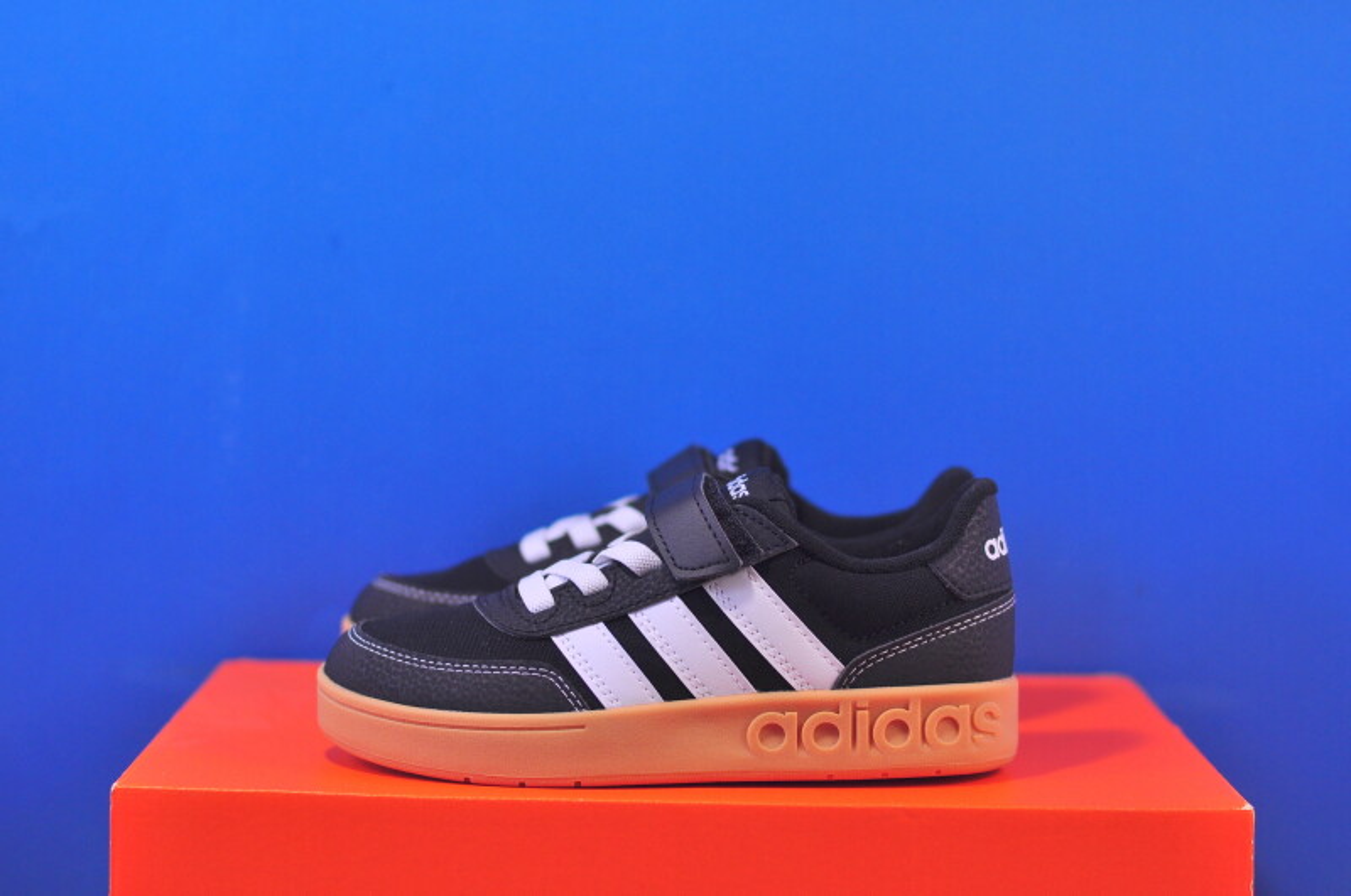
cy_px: 448
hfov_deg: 27.0
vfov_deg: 18.1
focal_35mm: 75
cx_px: 676
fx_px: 2811
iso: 250
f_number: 2.5
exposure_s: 1/320
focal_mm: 50
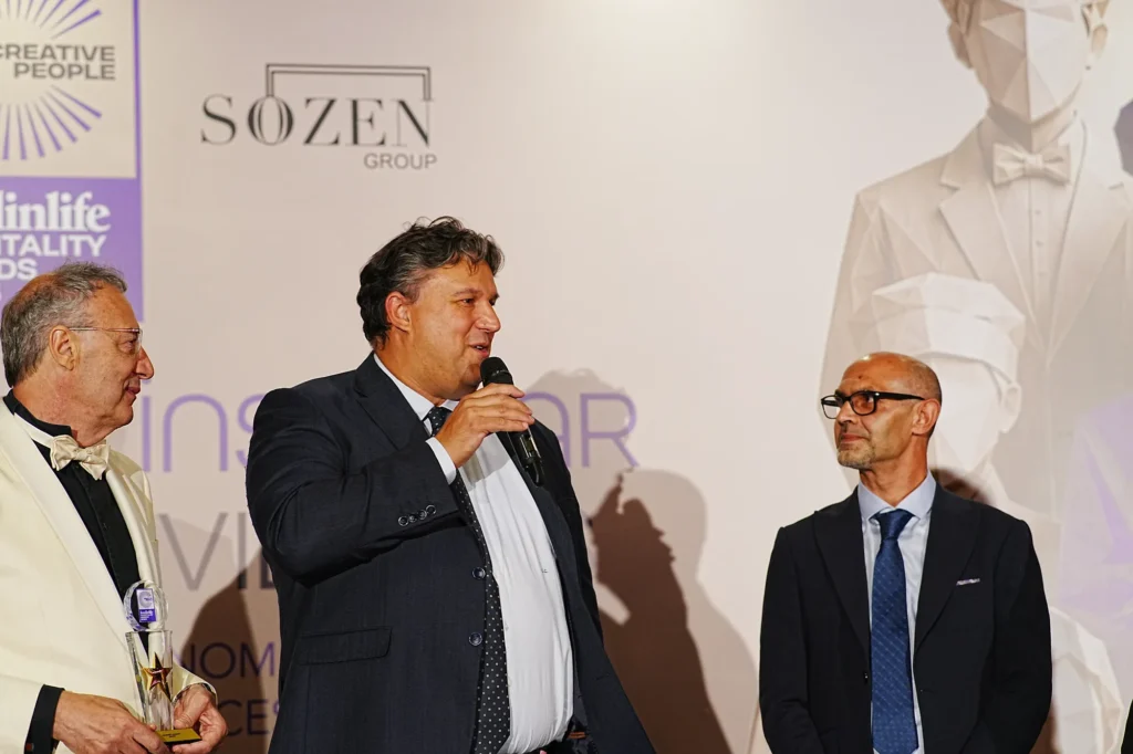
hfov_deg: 23.9
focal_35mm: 85
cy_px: 377
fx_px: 2674
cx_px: 566
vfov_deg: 16.1
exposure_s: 1/100
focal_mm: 85
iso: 1600
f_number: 2.8
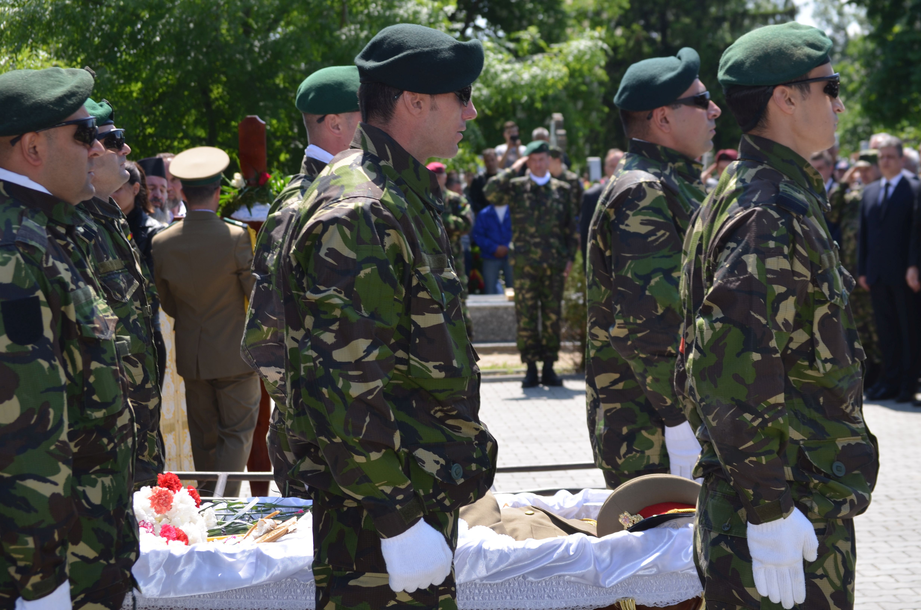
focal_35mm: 82
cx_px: 460
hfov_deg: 24.7
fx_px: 2106
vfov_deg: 16.5
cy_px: 305
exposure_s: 1/200
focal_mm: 55
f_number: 7.1
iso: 100
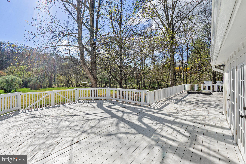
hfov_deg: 96.7
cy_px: 82
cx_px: 123
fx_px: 109
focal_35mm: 16
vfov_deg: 73.7
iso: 250
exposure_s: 1/200
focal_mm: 16
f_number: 16
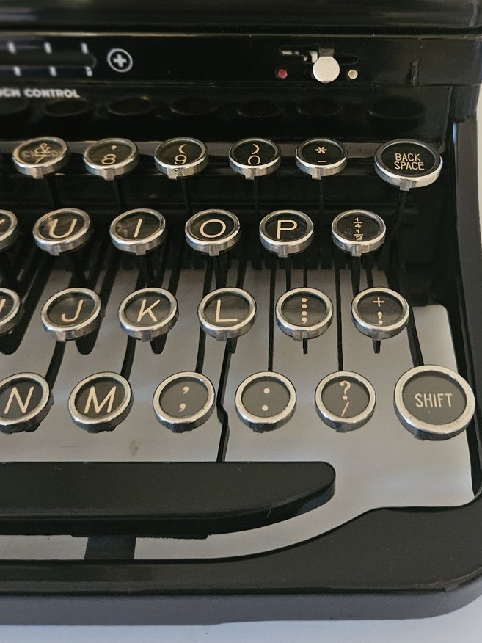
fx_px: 650
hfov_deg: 40.1
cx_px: 326
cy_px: 204
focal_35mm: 35
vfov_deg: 51.4
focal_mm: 5.4
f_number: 1.8
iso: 1000
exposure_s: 1/24
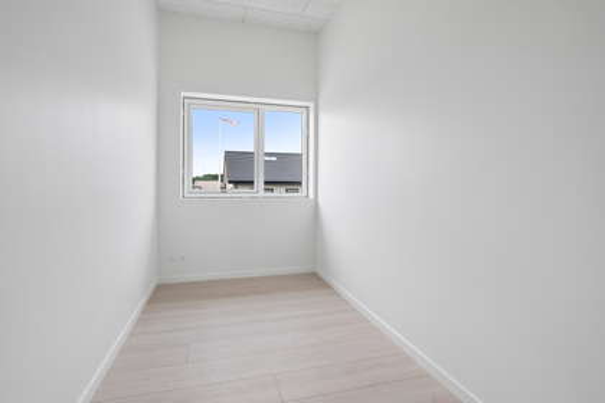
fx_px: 294
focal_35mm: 18
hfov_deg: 91.6
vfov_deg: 68.9
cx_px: 302
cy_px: 202
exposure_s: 1/320
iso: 640
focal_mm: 17.5
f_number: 9
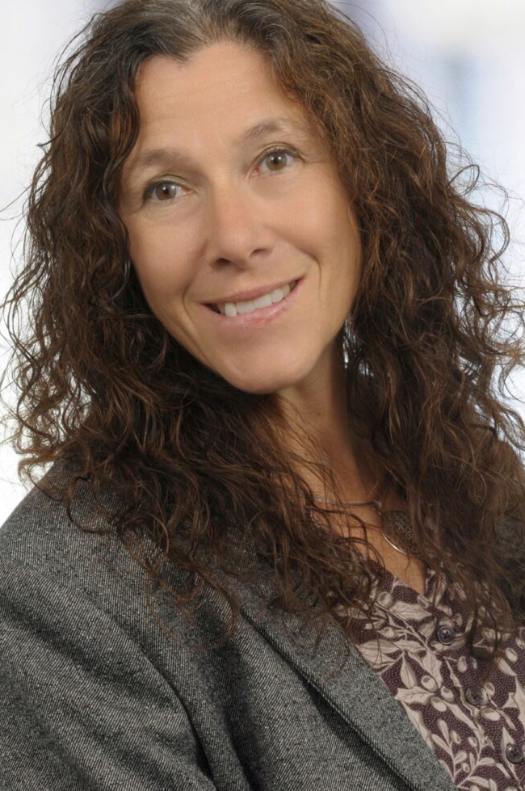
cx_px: 225
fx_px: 3575
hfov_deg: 8.4
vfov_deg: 12.6
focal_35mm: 163
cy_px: 329
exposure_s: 1/100
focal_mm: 92
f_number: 20
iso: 250
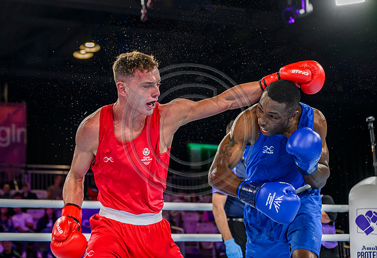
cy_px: 94
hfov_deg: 26.2
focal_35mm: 76
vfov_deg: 18.2
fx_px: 806
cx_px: 131
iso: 2000
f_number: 3.2
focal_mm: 59
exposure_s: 1/1600
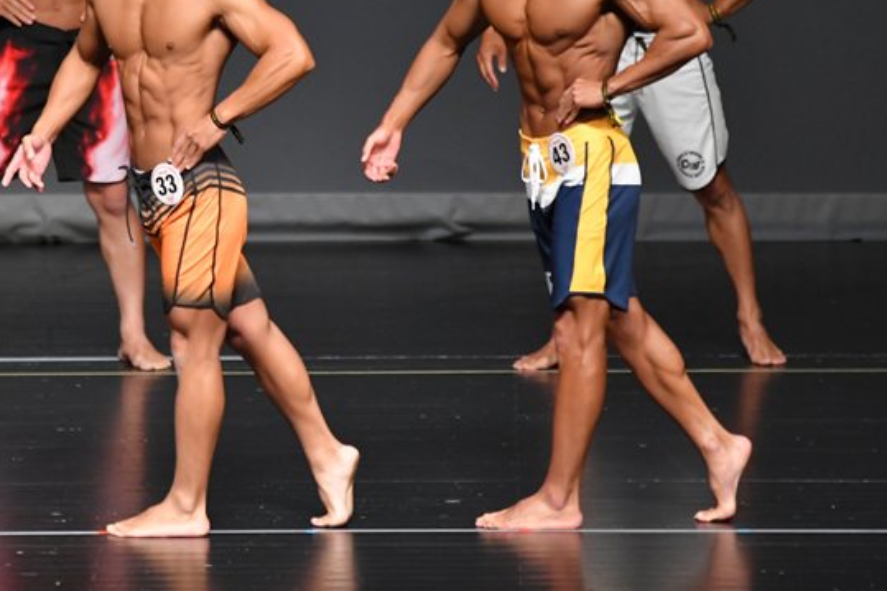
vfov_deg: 2.8
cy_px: 170
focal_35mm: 496
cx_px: 297
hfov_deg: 4.2
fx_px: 12216
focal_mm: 230
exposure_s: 1/400
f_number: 5.6
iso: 2800
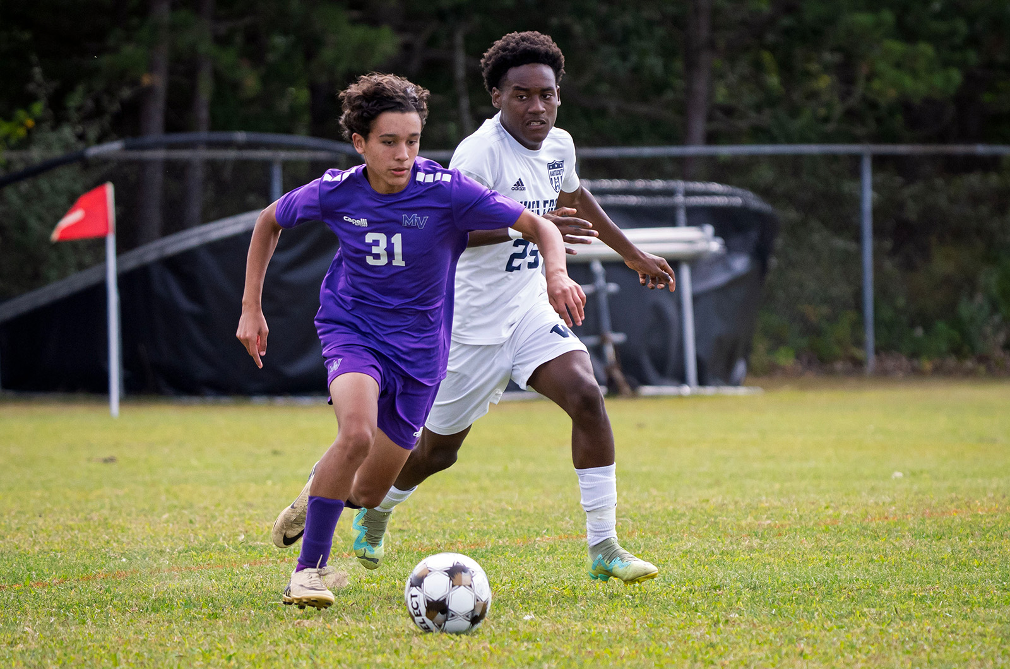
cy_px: 334
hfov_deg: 5.1
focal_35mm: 405
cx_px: 505
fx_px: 11340
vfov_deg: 3.4
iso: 2000
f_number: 5.6
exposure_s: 1/2500
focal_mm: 270
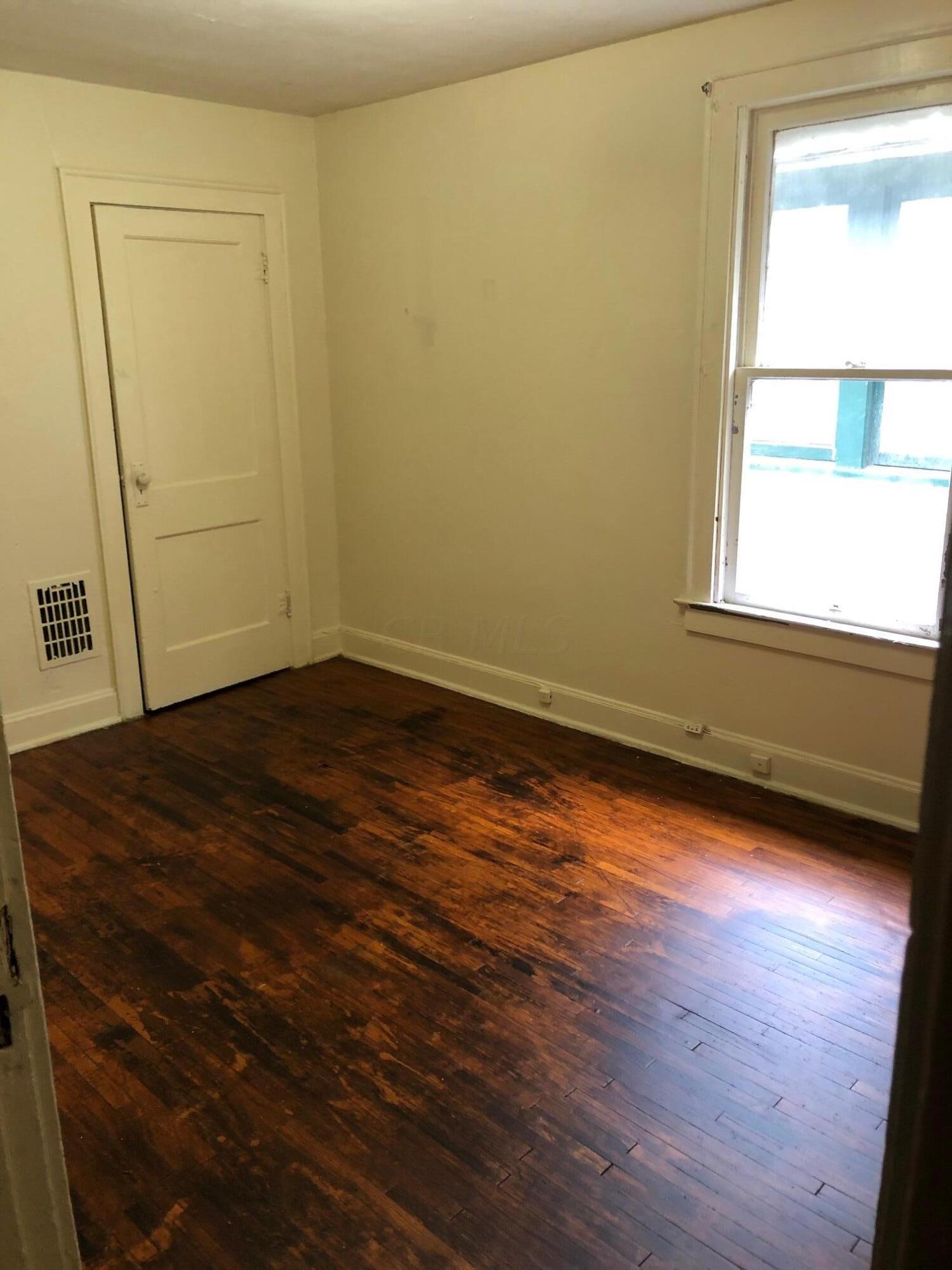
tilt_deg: -15.1
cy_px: 635
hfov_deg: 49.7
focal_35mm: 28
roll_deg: +0.6
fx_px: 1027
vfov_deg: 63.4
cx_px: 476
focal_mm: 3.99
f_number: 1.8
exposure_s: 1/15
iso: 40
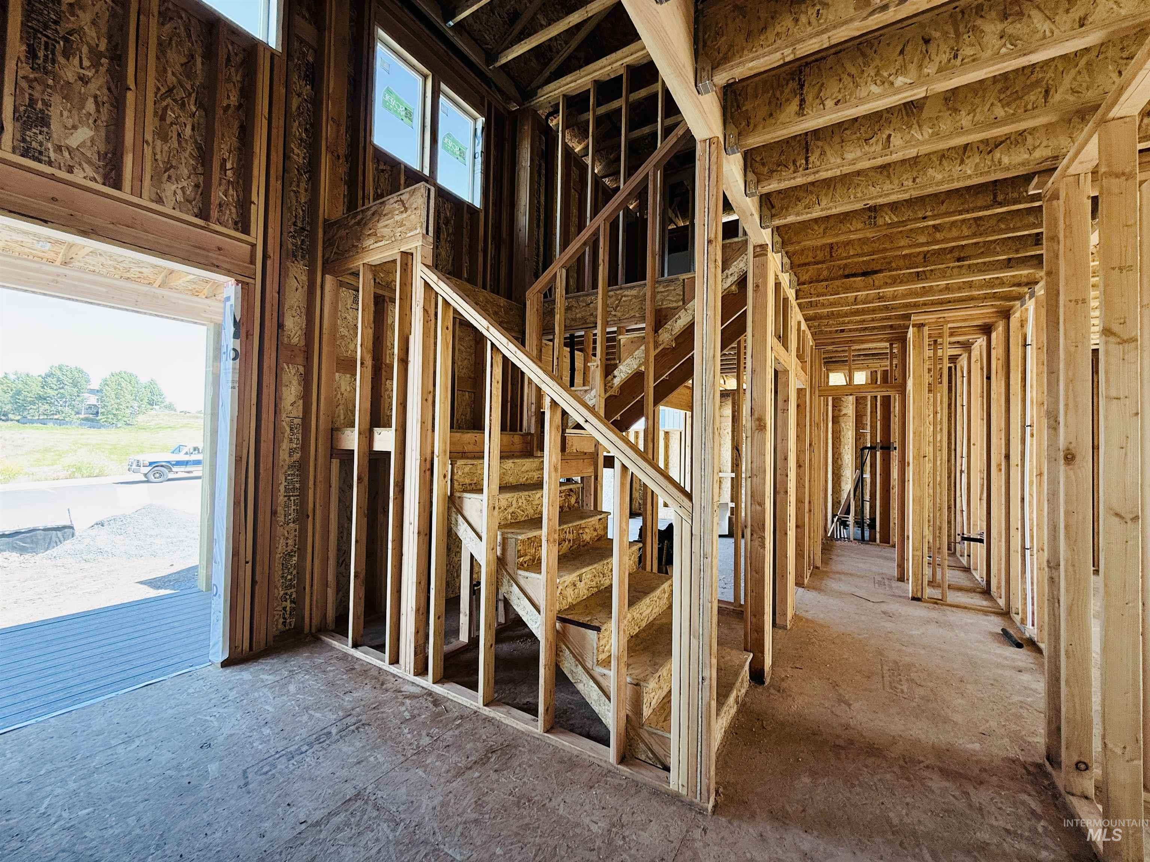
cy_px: 431
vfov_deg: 85.7
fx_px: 465
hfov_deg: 102.1
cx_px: 575
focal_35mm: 14
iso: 100
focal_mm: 2.22
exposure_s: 1/99
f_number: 2.2
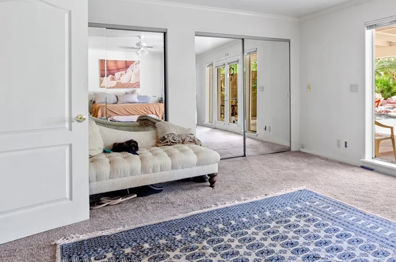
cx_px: 248
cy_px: 109
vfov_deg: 46.1
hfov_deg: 64.6
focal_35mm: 28
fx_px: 307
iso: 100
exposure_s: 1
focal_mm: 14
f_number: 8
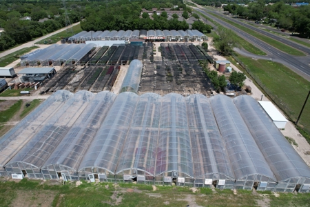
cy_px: 104
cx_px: 155
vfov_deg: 57.2
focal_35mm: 22
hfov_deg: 78.6
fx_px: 189
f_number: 2.8
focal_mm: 8.38
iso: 100
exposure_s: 1/2500
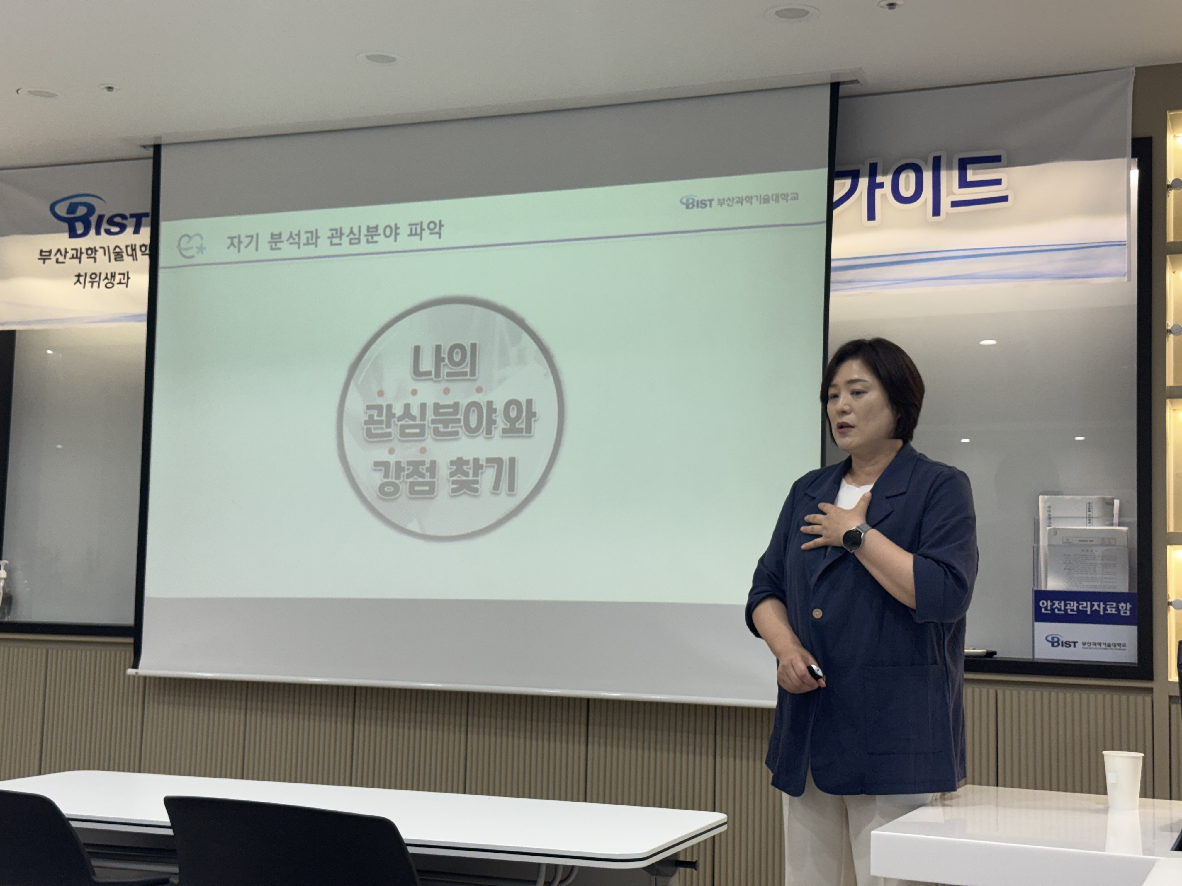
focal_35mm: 48
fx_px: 1639
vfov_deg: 30.3
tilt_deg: +5.7
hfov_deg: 39.7
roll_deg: -1.4
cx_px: 591
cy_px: 443
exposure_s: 1/60
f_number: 1.78
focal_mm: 6.76
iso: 80
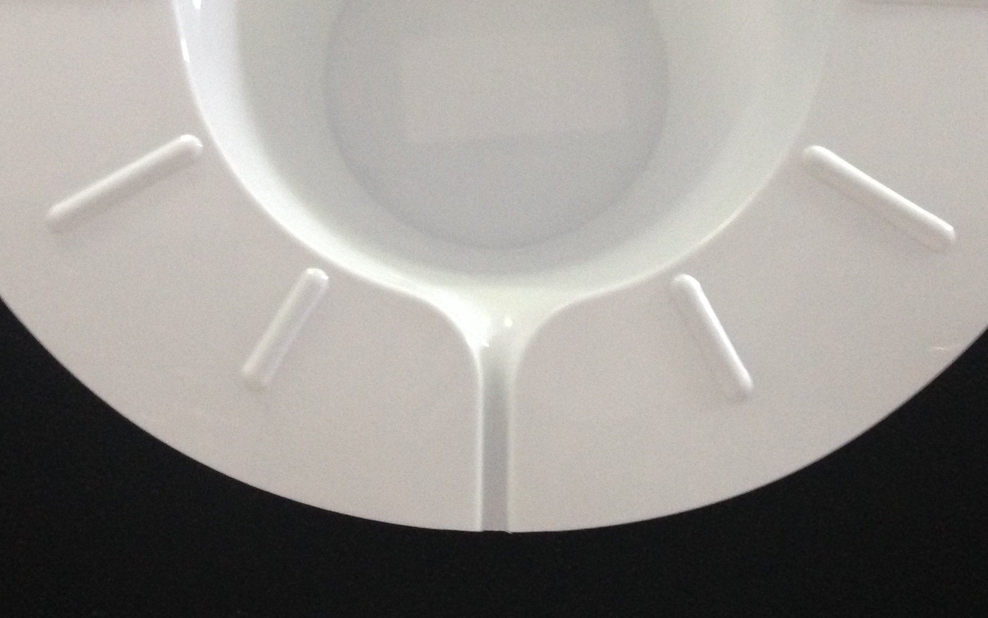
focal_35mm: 59
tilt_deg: -75.7
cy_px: 58
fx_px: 1589
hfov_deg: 34.5
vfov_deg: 21.5
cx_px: 468
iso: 160
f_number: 2.4
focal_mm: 4.12
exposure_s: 1/20
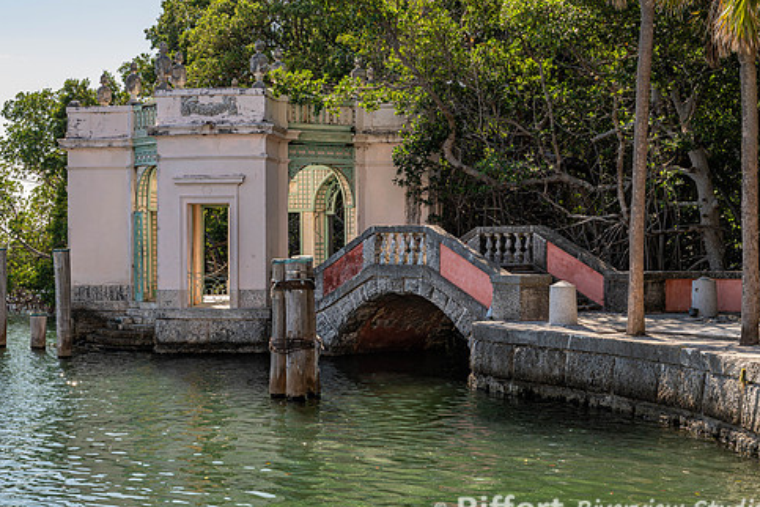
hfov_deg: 30.5
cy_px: 232
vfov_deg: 20.6
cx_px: 329
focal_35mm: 66
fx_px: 1393
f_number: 10
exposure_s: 1/160
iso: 200
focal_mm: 55
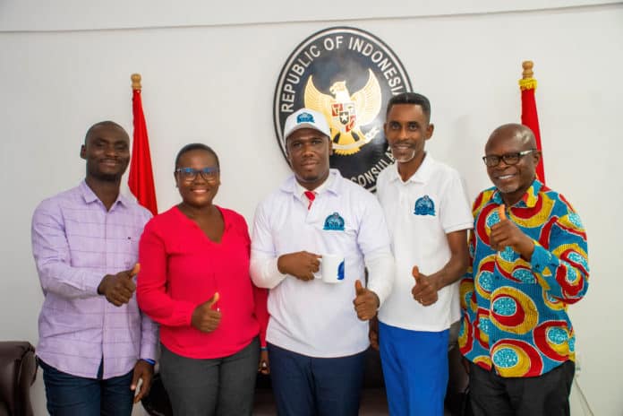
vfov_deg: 28.1
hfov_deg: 41.1
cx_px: 312
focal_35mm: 48
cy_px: 208
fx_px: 831
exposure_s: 1/60
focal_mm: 32
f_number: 4
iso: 2000
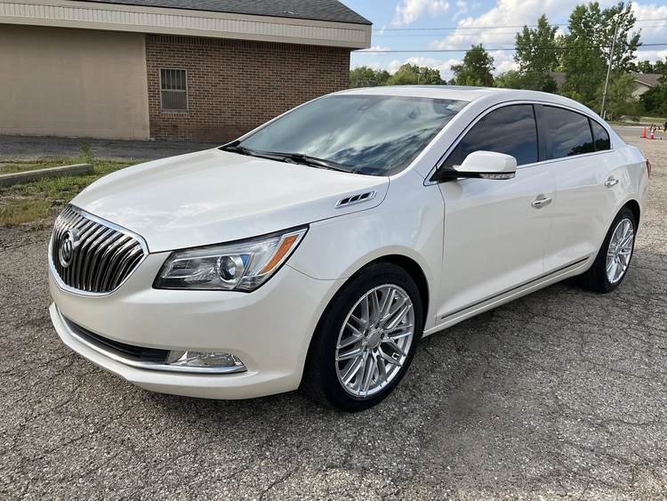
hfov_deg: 61.6
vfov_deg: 48.3
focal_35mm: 29
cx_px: 334
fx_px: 559
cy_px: 250
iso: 25
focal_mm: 3
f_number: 1.8
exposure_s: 1/1311
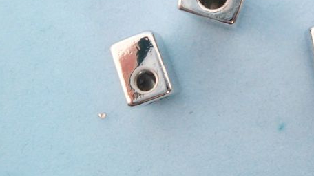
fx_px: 541
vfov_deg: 18.4
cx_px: 262
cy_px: 43
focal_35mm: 65
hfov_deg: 31.3
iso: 400
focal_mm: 5.58
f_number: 2.8
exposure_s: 1/125
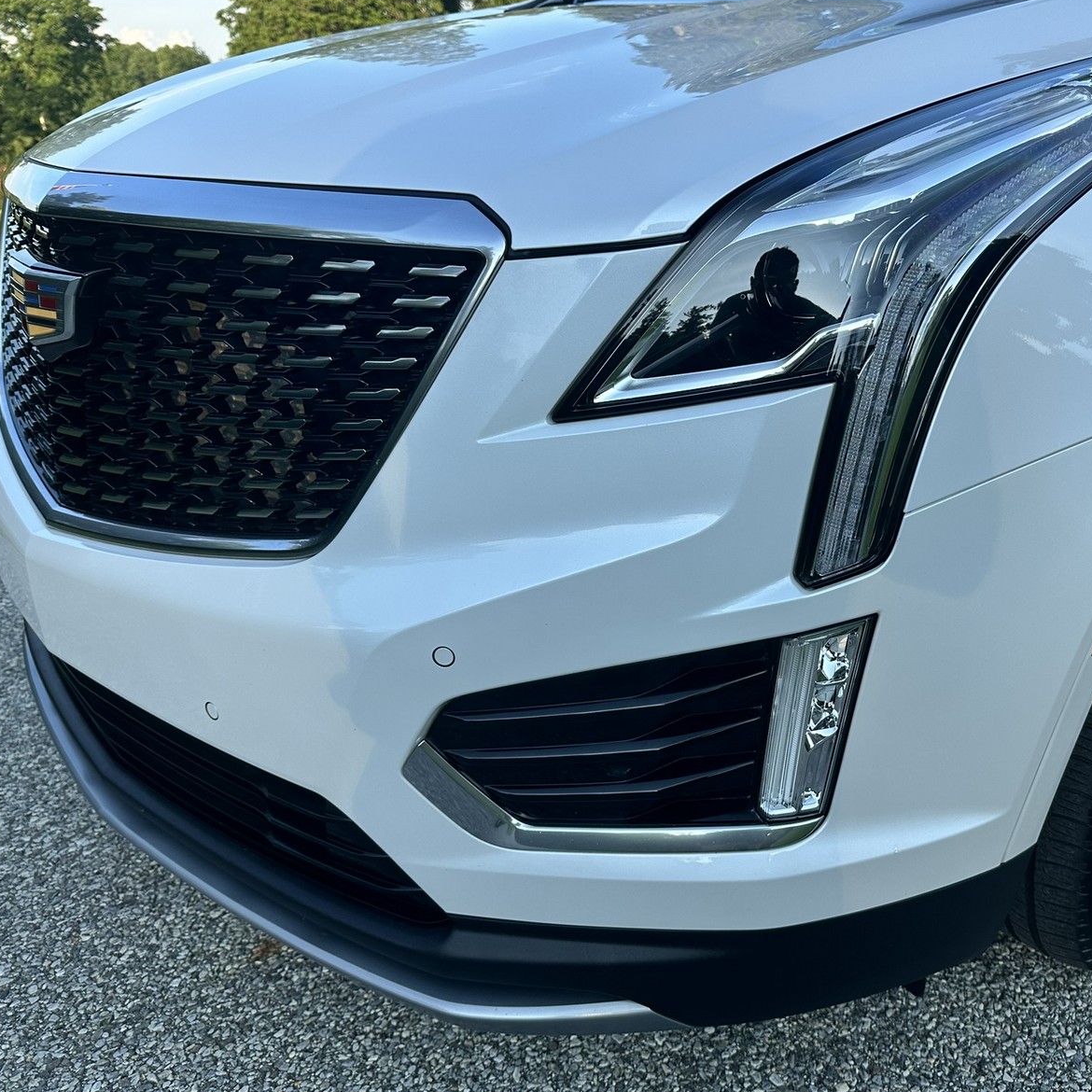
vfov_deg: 55.6
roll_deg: +0.3
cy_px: 546
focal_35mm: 29
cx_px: 679
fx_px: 1035
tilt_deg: -22.8
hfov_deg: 55.0
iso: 80
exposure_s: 1/1183
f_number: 1.78
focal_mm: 6.86
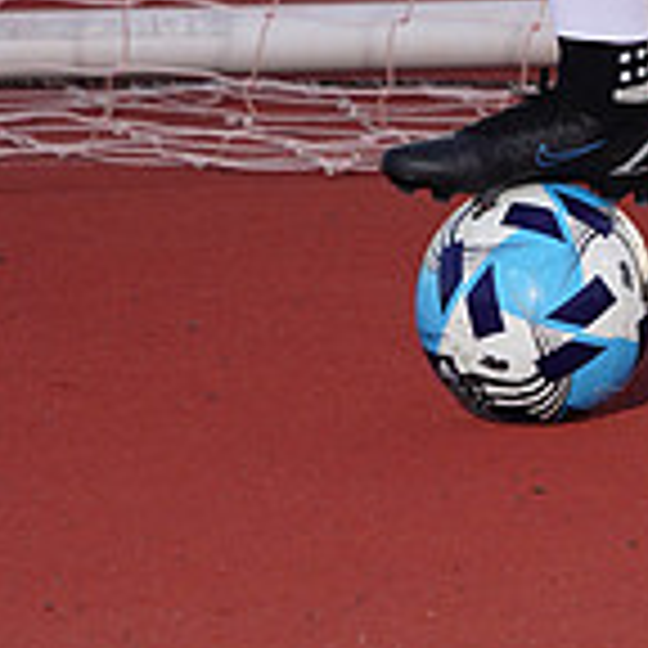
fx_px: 16350
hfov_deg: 2.3
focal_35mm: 772
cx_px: 866
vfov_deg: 2.3
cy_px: -572
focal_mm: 226
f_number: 5.6
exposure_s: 1/250
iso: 320
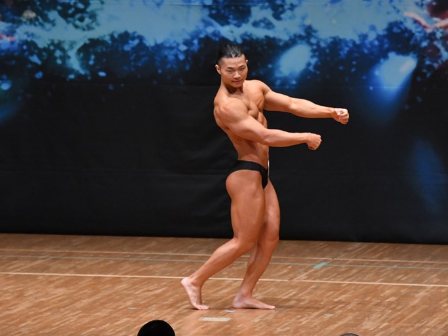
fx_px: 4013
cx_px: 241
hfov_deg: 6.4
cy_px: 168
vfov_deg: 4.8
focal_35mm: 310
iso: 5000
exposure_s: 1/400
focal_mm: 190
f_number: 5.6
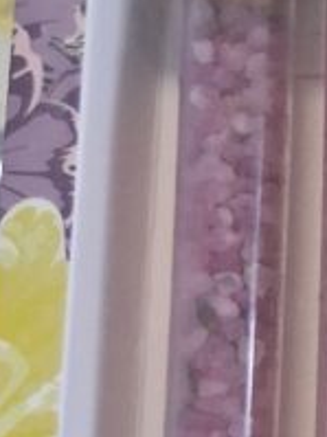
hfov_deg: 10.0
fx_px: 1690
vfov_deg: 14.7
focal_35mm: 134
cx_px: 718
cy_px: 334
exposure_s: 1/120
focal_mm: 3.98
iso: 400
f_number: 1.8
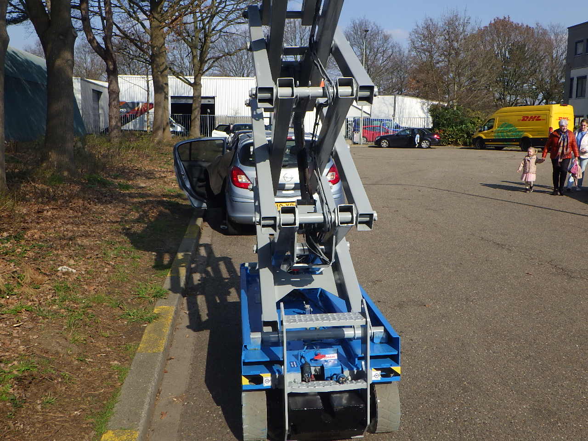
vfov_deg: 41.8
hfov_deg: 54.0
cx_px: 294
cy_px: 220
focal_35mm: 34
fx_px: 578
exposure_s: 1/800
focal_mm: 6.1
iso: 125
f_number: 4.6
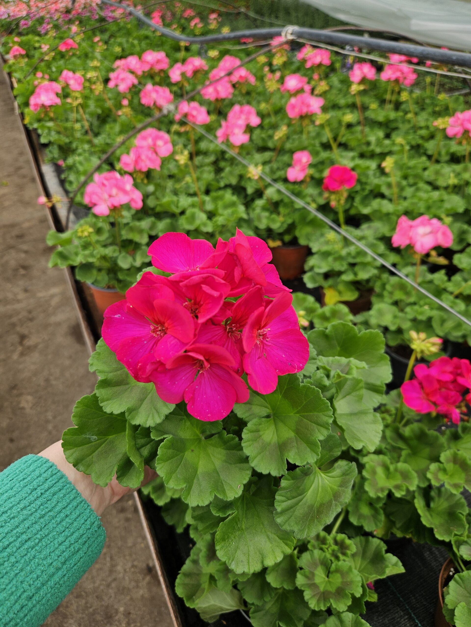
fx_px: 417
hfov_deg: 58.9
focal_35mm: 23
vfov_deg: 73.9
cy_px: 314
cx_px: 236
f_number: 1.8
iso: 25
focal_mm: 5.4
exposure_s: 1/270
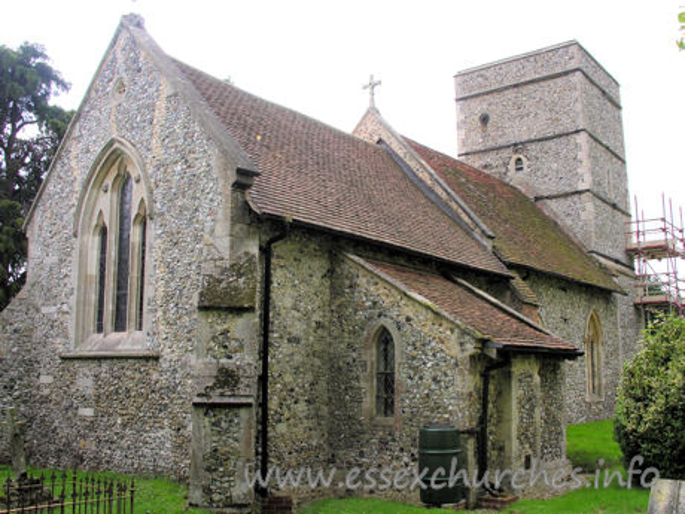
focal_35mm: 35
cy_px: 257
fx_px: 693
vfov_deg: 40.7
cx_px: 342
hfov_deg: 52.6
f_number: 5
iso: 50
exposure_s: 1/139
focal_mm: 8.9
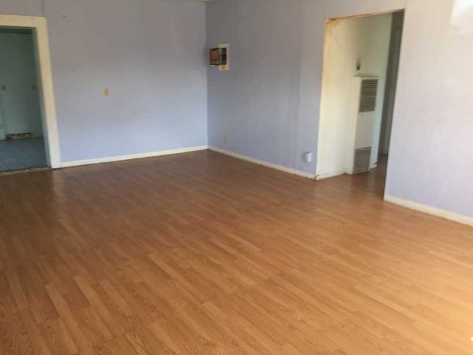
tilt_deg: -14.4
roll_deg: -0.3
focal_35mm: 29
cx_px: 236
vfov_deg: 48.2
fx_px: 396
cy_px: 178
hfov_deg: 61.7
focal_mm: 4.15
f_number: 2.2
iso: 32
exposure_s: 1/40
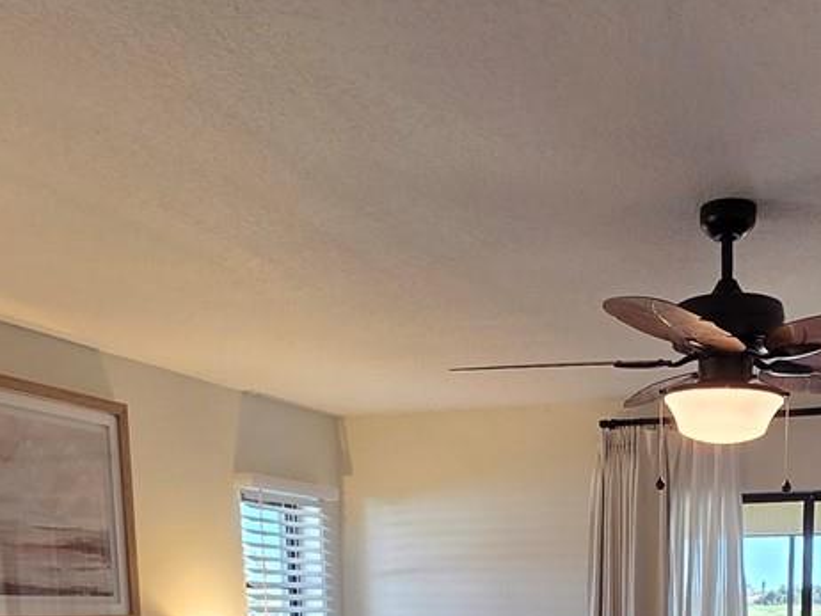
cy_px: 795
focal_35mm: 45
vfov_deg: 27.2
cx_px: 583
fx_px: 1068
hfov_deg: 41.2
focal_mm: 2.2
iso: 125
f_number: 1.9
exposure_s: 1/120
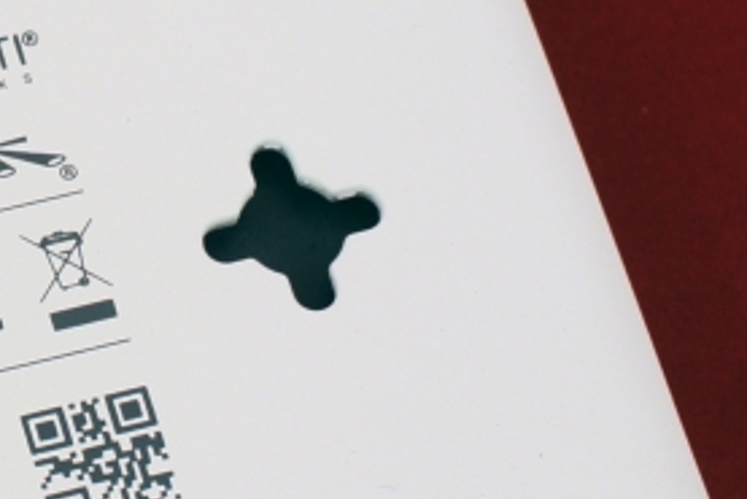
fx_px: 3675
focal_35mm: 177
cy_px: 395
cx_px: -289
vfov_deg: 7.8
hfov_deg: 11.2
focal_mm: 18.5
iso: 100
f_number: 5.6
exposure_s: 1/4
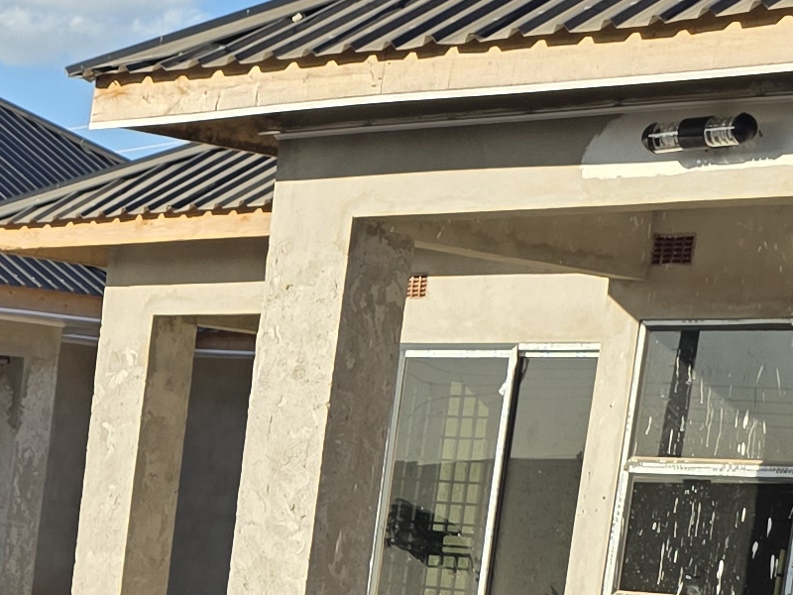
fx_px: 2634
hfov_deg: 15.8
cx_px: -377
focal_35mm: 115
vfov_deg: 12.2
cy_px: 902
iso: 80
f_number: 1.7
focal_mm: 6.3
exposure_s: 1/3067
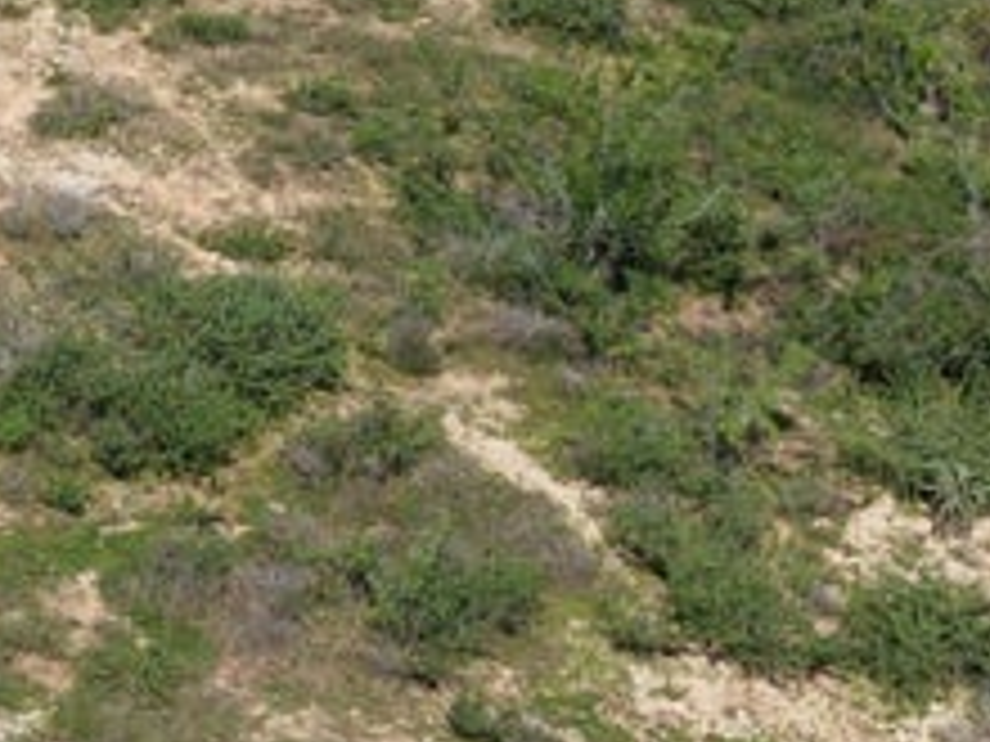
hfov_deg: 11.6
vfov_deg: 9.7
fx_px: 4261
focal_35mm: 149
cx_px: -1118
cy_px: -315
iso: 100
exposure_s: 1/5000
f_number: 1.8
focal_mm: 8.67
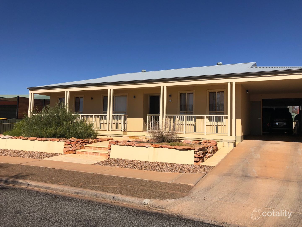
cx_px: 151
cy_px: 114
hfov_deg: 63.4
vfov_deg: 49.7
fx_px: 244
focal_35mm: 28
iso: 25
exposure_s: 1/4808
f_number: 1.8
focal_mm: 3.99
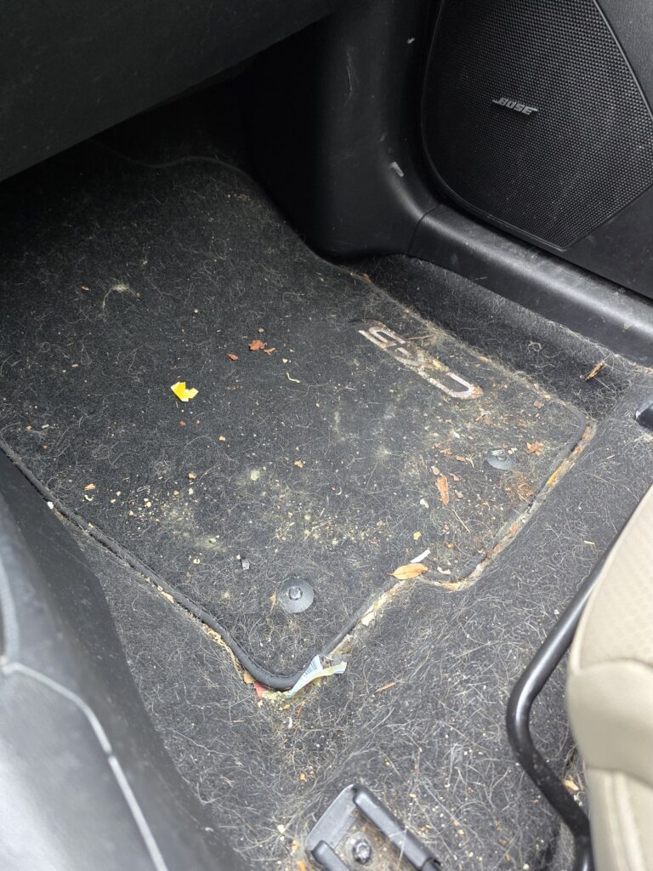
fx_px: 578
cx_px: 326
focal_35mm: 23
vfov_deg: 73.9
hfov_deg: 58.9
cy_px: 436
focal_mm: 6.3
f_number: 1.7
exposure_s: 1/120
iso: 400
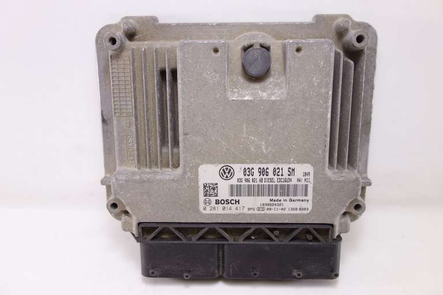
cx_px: 222
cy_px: 148
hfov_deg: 65.5
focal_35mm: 28
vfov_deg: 46.4
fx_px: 345
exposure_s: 1/100
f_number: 2
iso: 125
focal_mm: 10.4
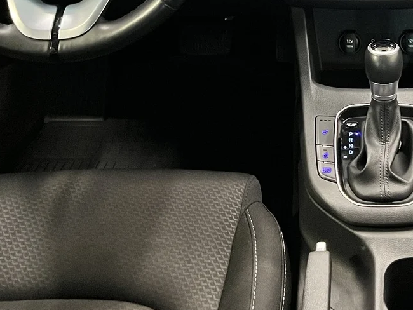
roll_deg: +0.6
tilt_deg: -24.1
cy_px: -41
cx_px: 372
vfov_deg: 21.6
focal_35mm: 64
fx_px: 764
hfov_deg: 29.0
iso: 500
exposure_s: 1/40
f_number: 1.6
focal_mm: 5.1
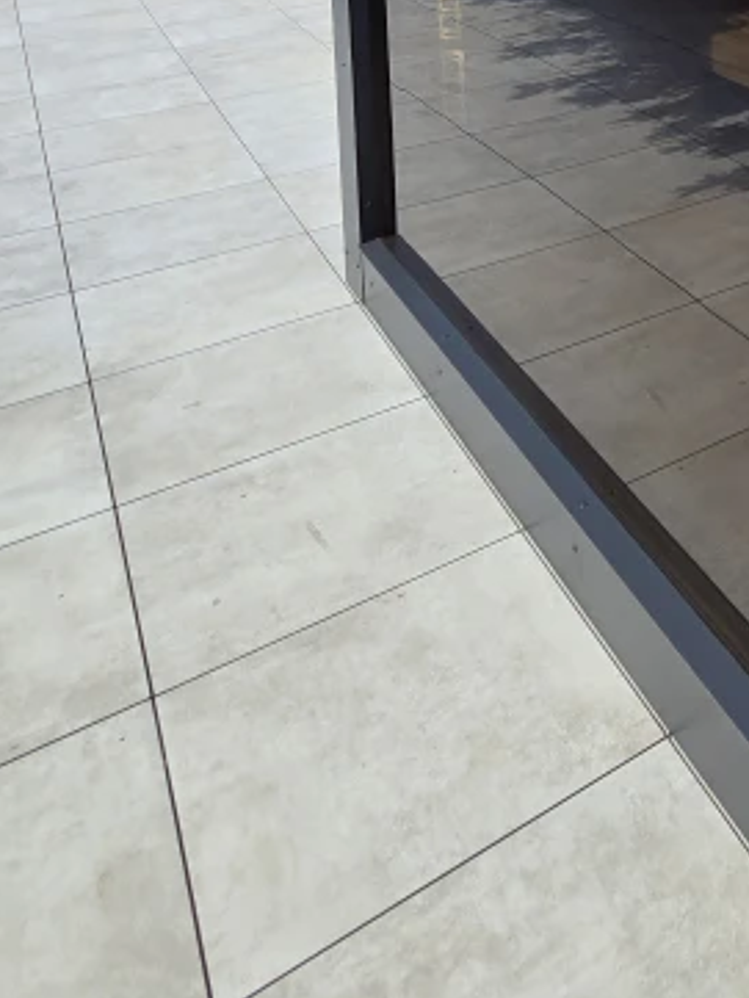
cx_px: 923
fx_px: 1038
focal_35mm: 36
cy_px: -155
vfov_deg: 39.5
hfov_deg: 32.1
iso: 50
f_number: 2.2
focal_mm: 2.2
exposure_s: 1/1016
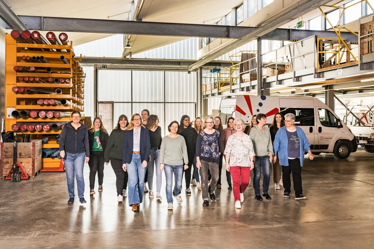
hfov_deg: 54.4
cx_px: 187
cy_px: 124
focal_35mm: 35
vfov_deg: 37.8
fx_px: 364
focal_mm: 35
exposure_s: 1/125
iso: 250
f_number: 8
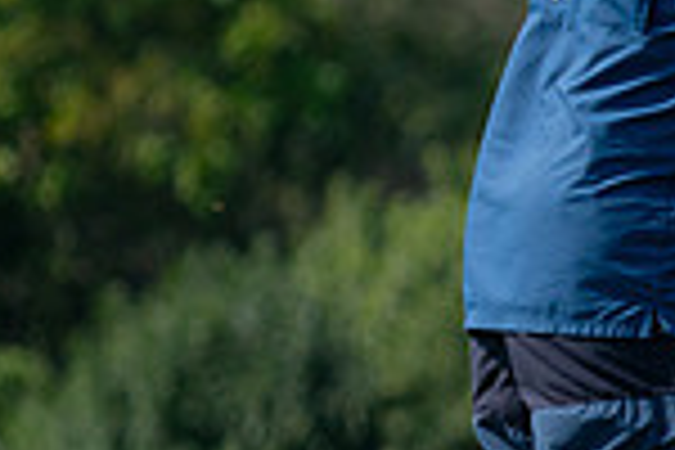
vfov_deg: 1.1
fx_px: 23117
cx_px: 1264
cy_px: 326
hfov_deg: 1.7
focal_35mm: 1233
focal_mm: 312
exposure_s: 1/4000
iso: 1250
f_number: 6.3
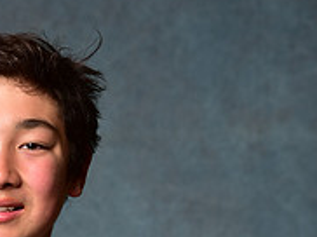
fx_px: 1966
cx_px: 18
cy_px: 354
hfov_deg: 9.2
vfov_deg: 6.8
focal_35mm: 215
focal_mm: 70
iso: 100
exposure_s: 1/200
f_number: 5
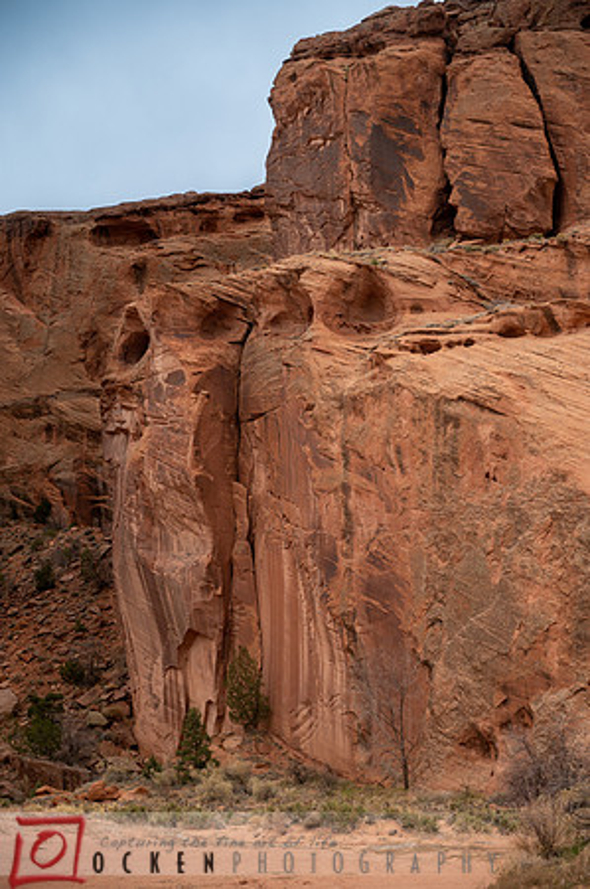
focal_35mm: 70
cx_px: 295
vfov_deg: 28.9
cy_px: 444
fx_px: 1725
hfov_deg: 19.4
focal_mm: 70
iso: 400
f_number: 4
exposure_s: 1/2000
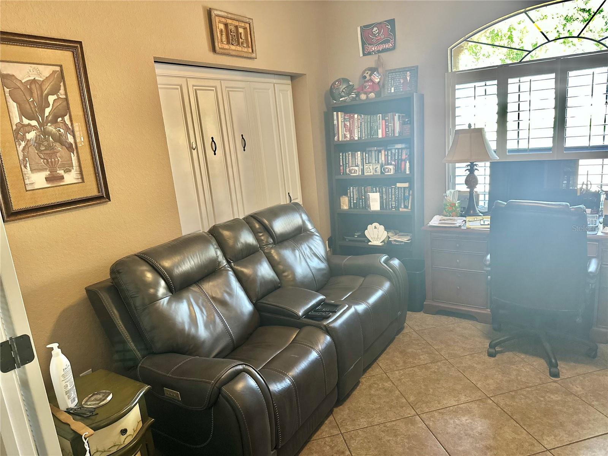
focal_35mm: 24
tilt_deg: -12.3
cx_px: 304
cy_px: 228
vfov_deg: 56.8
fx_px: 422
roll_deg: +5.3
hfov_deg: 71.6
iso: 400
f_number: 1.78
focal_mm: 6.86
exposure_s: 1/60
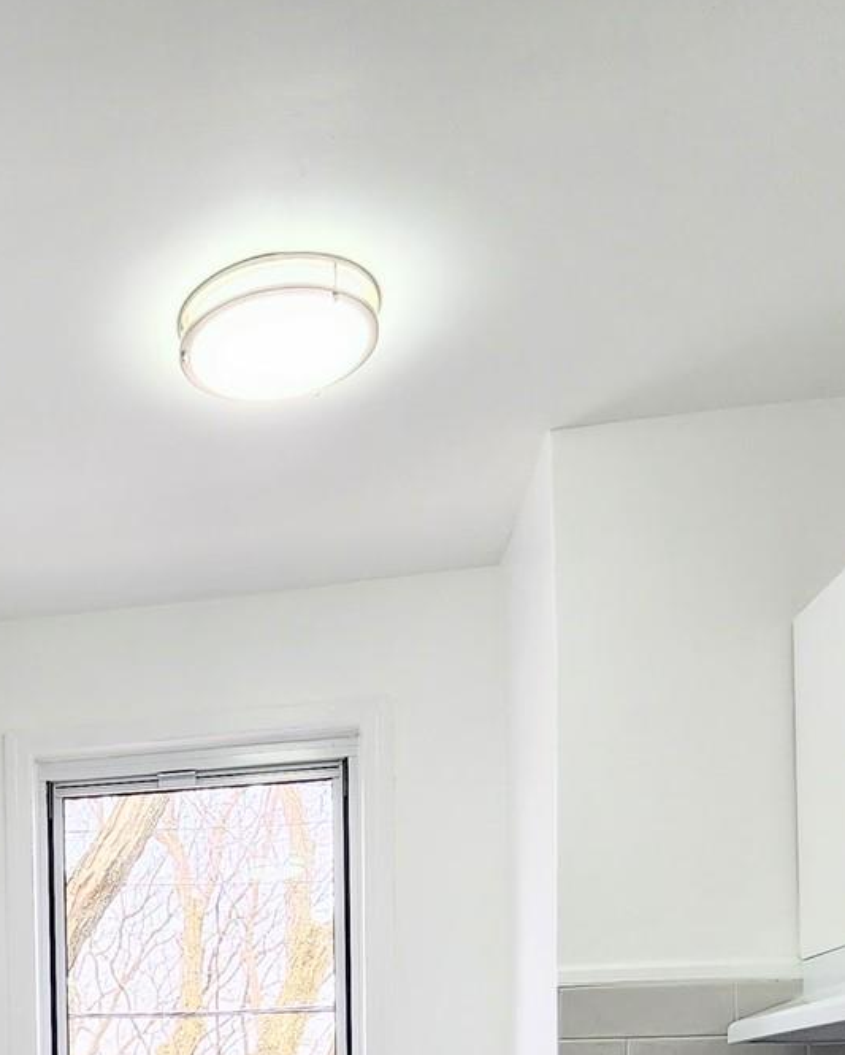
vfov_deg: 38.4
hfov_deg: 34.4
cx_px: -21
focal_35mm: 39
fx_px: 1219
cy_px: 1172
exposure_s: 1/120
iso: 100
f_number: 2.2
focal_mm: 2.2
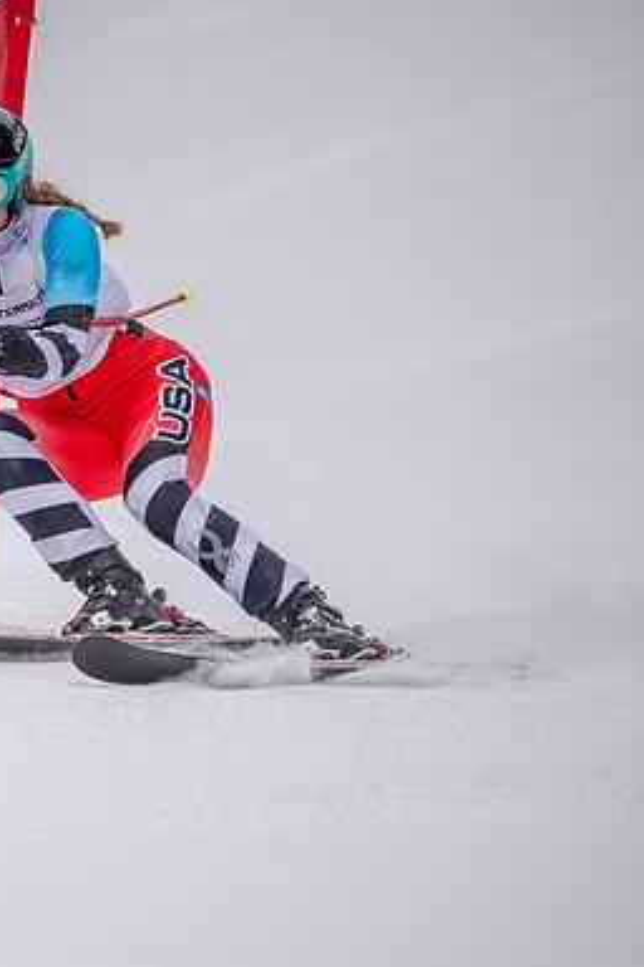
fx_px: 24309
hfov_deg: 1.5
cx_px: -8
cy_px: 484
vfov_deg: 2.3
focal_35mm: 906
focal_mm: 600
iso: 2000
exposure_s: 1/3200
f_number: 6.3
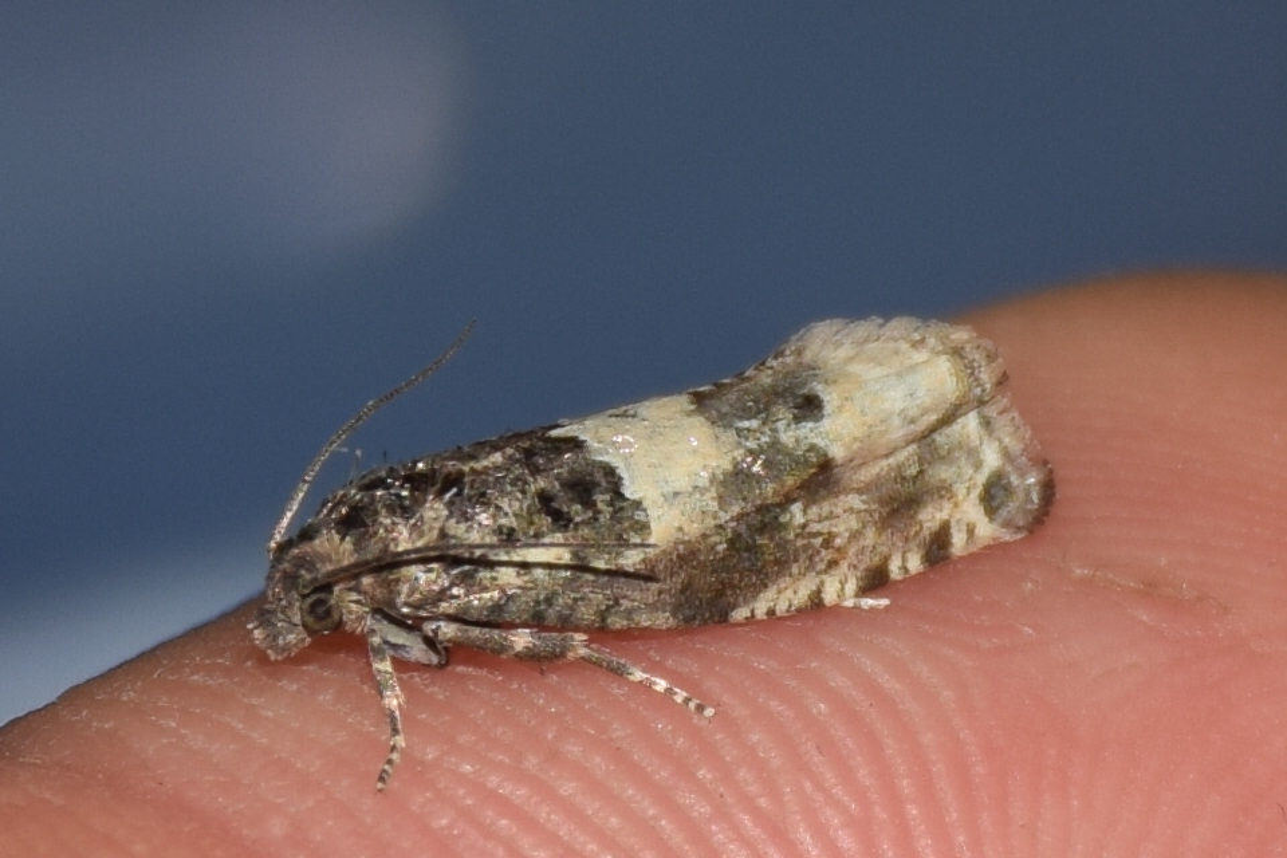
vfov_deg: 7.0
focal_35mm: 195
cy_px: 429
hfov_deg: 10.5
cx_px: 644
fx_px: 6971
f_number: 8
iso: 100
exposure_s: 1/60
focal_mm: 130
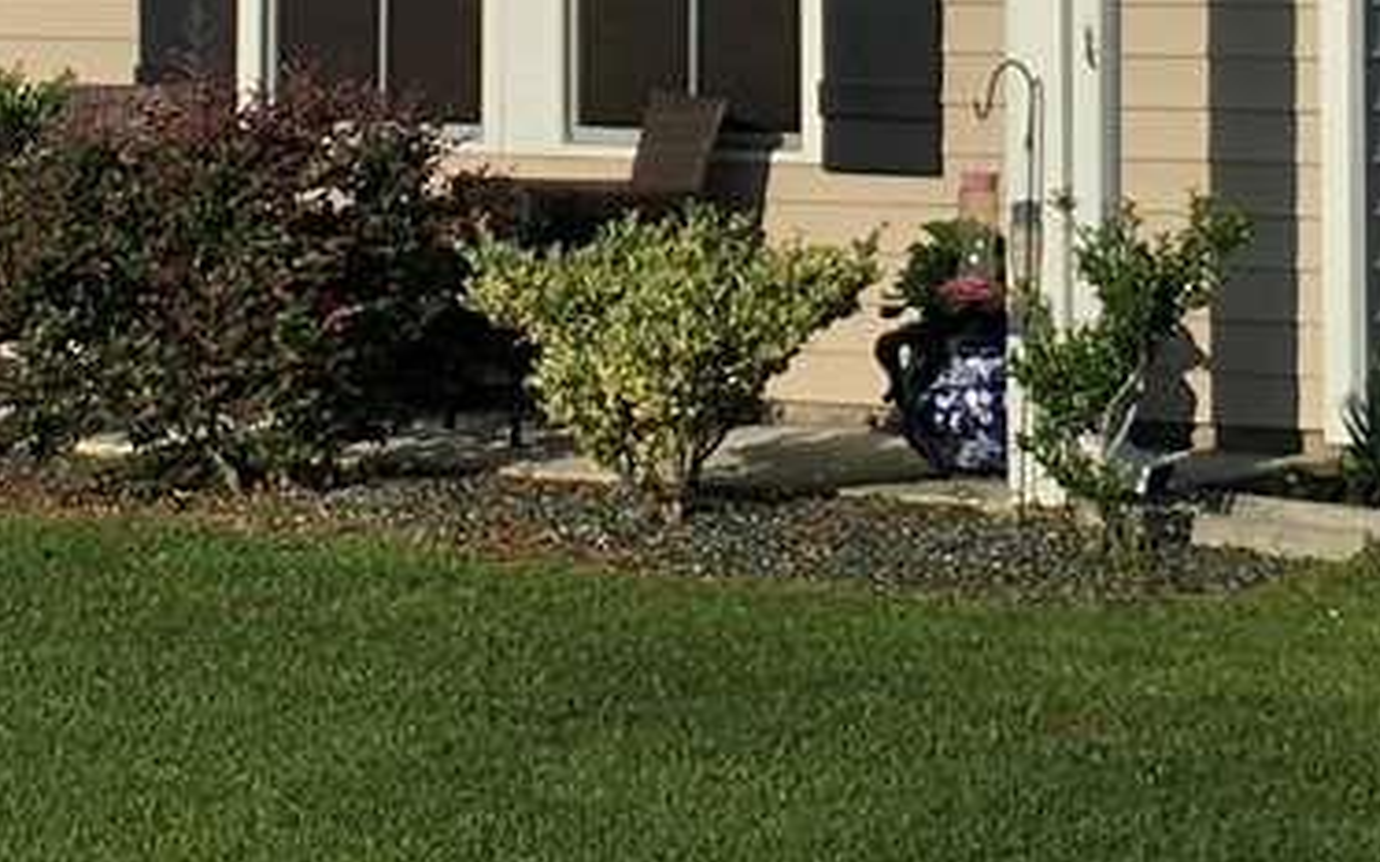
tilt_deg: +4.9
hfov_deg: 12.4
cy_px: -607
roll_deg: -0.5
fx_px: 6355
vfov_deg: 7.6
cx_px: 751
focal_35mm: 169
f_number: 2.2
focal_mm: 4.15
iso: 25
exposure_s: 1/2959
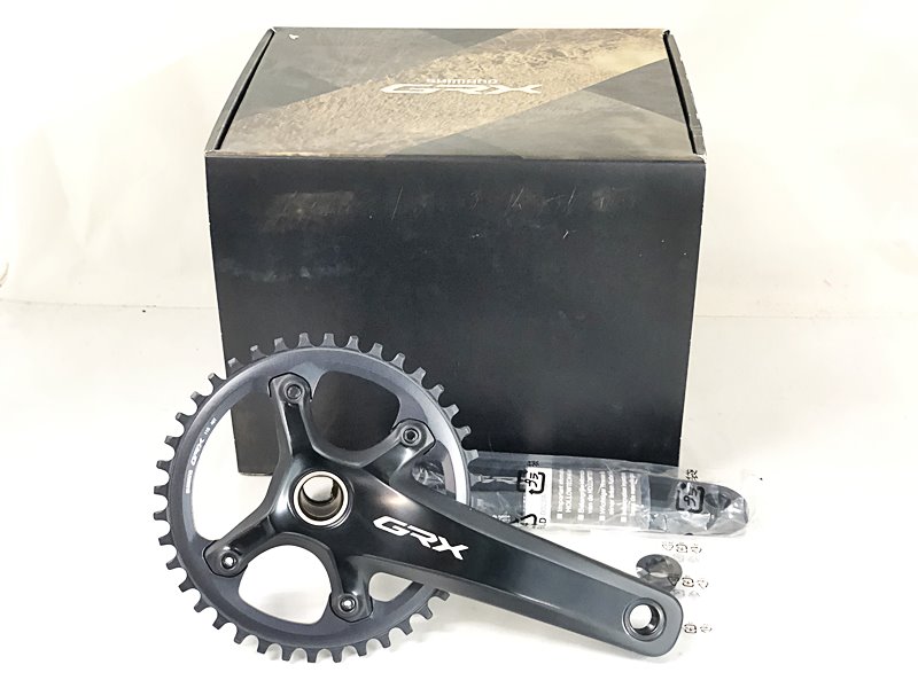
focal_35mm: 52
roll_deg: +3.0
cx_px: 459
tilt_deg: -29.7
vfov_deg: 28.0
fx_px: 1379
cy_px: 344
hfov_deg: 36.8
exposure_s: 1/25
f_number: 2.4
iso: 160
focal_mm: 6
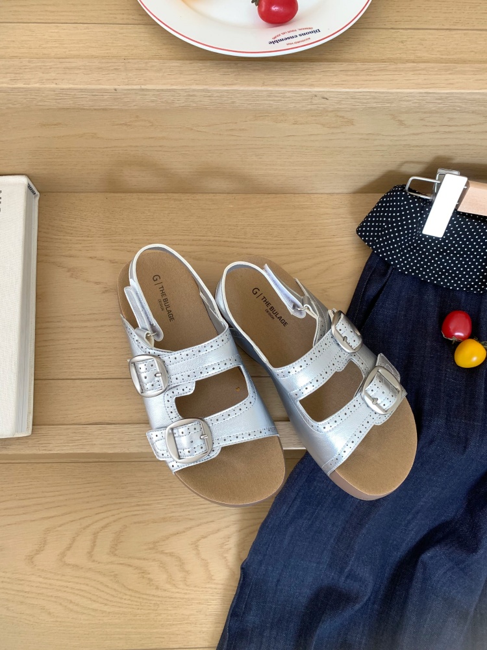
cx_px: 244
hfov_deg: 53.1
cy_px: 325
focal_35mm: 26
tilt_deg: -74.4
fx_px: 488
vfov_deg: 67.3
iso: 100
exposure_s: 1/66
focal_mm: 4.25
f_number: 1.8
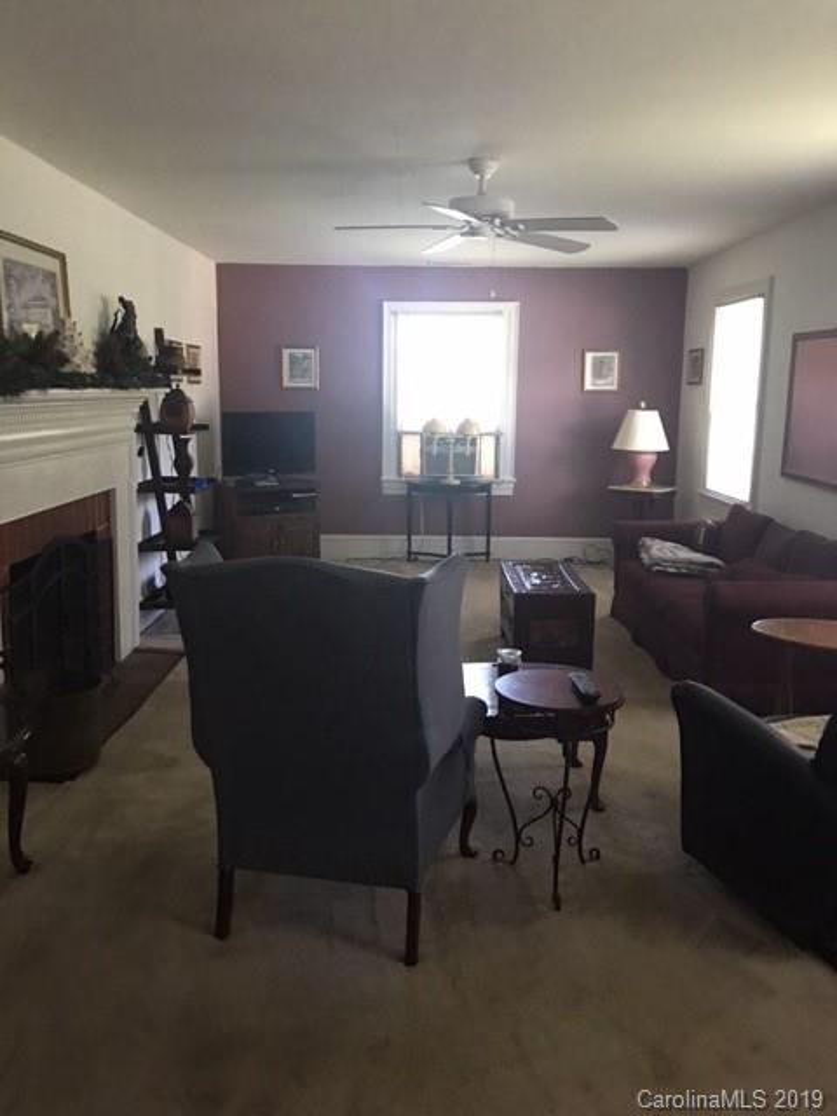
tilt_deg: -8.7
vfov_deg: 61.7
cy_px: 558
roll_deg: +1.4
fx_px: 935
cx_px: 418
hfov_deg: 48.2
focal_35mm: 29
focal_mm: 4.15
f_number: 2.2
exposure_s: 1/4
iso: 64
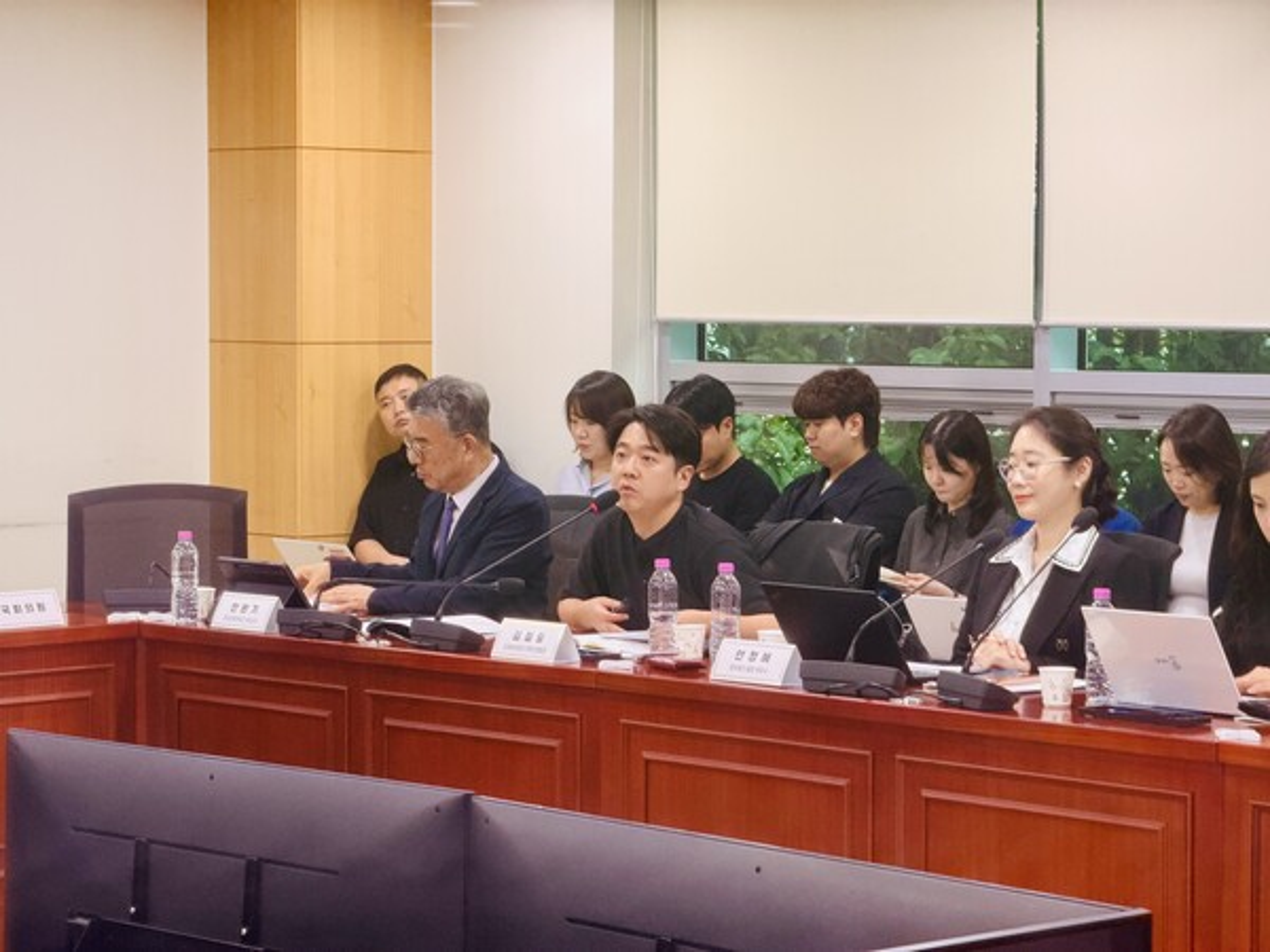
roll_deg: -0.5
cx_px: 635
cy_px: 476
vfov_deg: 14.8
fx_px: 3669
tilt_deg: -3.2
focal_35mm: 100
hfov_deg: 19.6
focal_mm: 16.89
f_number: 2.8
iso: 250
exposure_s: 1/60
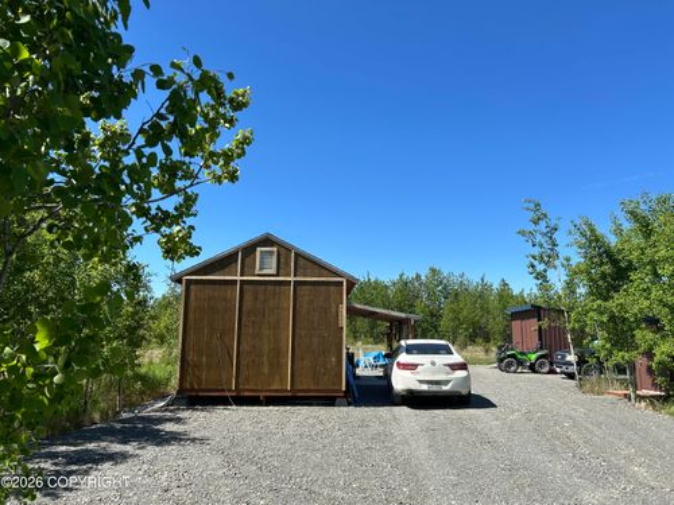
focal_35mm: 26
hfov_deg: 67.3
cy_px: 252
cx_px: 337
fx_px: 506
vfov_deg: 53.1
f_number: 1.5
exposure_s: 1/3460
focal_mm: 5.7
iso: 50
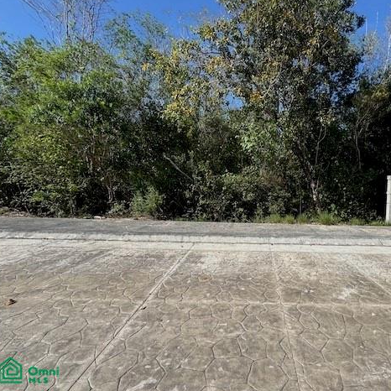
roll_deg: -0.2
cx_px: 257
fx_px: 217
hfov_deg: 81.5
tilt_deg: -1.1
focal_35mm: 17
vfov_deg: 84.0
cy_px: 191
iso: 40
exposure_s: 1/1637
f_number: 2.2
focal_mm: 2.22
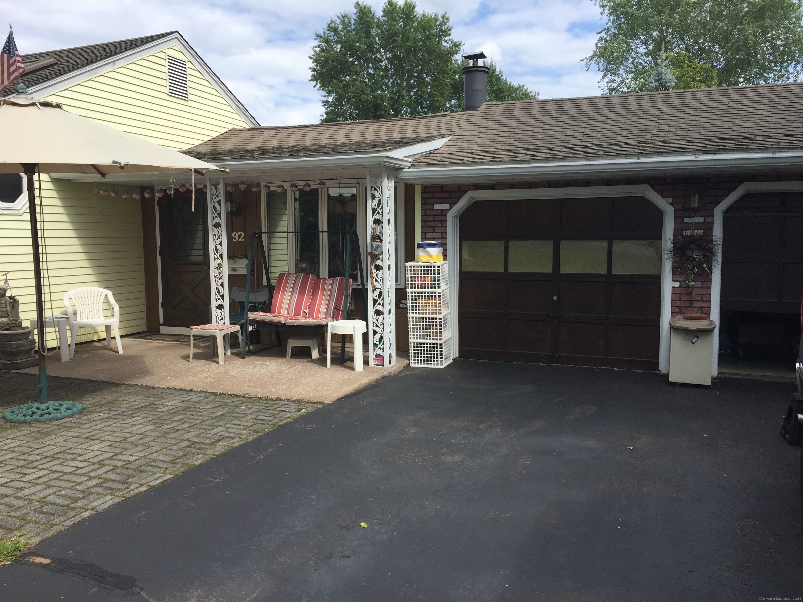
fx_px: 673
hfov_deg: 61.7
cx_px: 402
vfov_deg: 48.2
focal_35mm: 29
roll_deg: +2.0
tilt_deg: -5.8
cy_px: 301
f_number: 2.2
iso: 32
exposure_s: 1/1319
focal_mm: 4.15
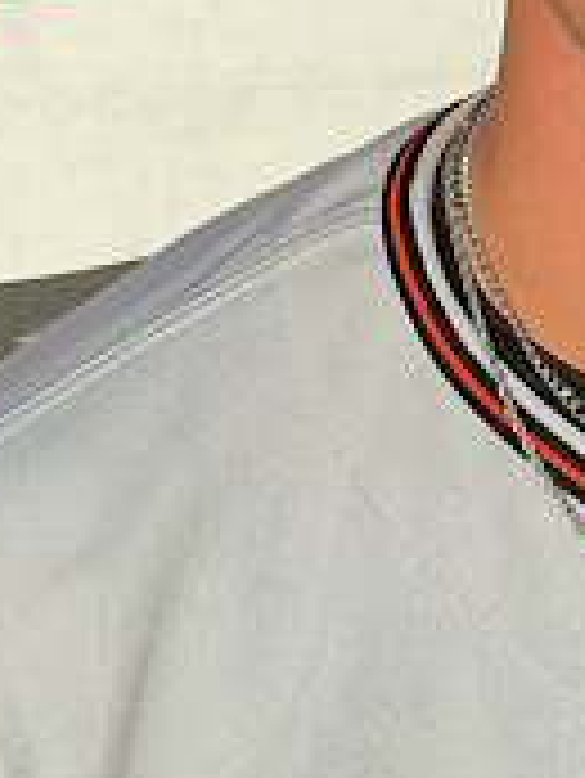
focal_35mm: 67
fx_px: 1508
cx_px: 608
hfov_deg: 21.1
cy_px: -54
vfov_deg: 26.9
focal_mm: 3
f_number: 1.8
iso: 16
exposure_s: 1/1626
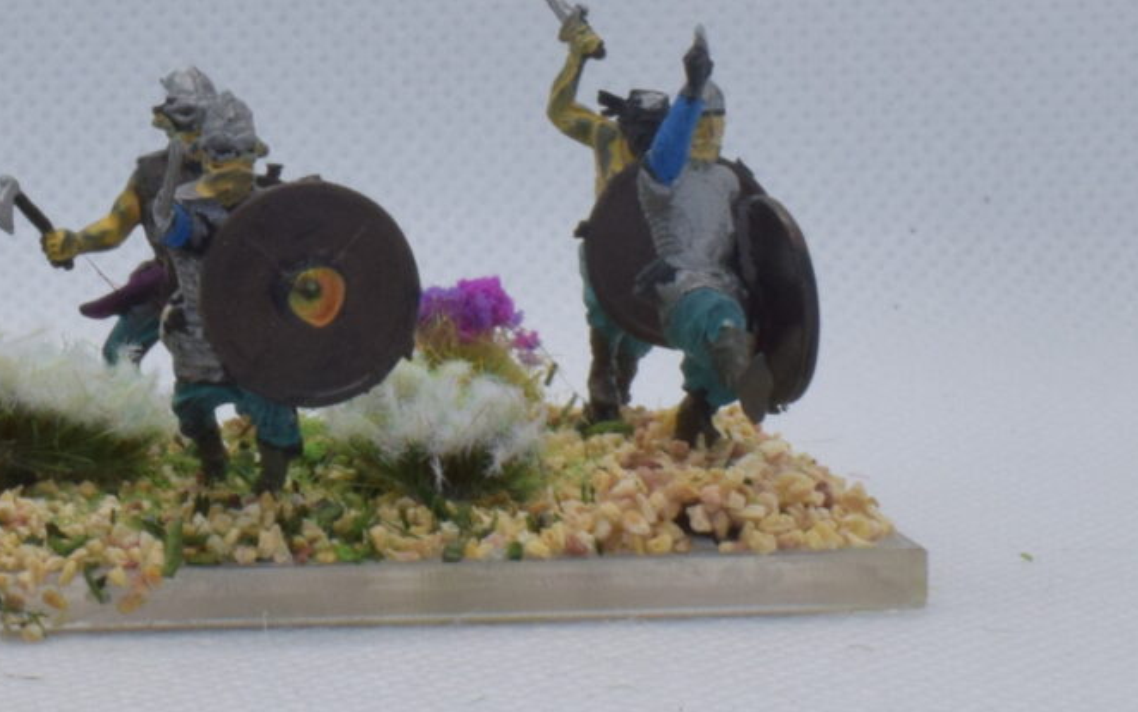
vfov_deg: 9.6
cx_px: -79
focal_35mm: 136
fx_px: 4218
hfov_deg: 15.0
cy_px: 90
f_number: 22
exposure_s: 1/60
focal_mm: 23
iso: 800
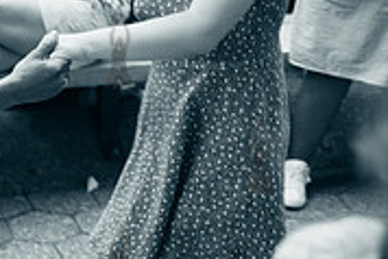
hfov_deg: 16.6
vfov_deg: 12.0
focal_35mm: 114
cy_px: 156
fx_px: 1230
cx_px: -163
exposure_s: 1/125
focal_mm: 35
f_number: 2
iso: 1250
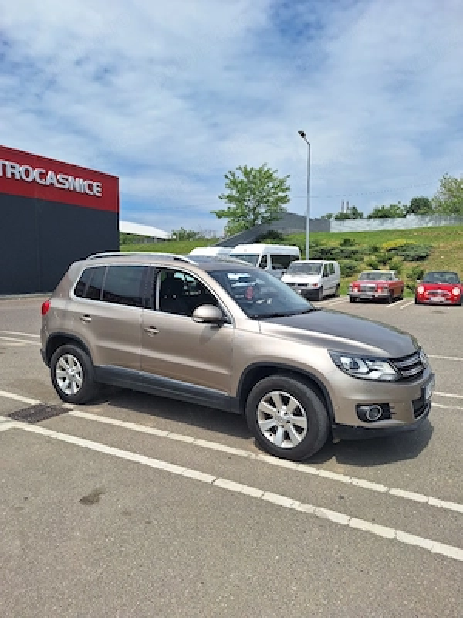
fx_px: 410
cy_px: 309
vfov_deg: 73.9
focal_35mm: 23
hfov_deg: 58.9
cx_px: 232
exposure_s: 1/5000
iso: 40
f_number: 1.8
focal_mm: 5.54
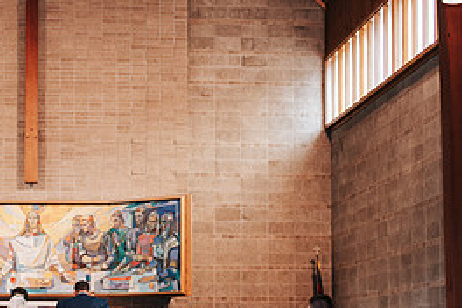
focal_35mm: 78
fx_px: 1001
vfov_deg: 16.9
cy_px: 337
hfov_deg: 25.2
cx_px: 47
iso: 640
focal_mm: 35
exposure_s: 1/125
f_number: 3.2
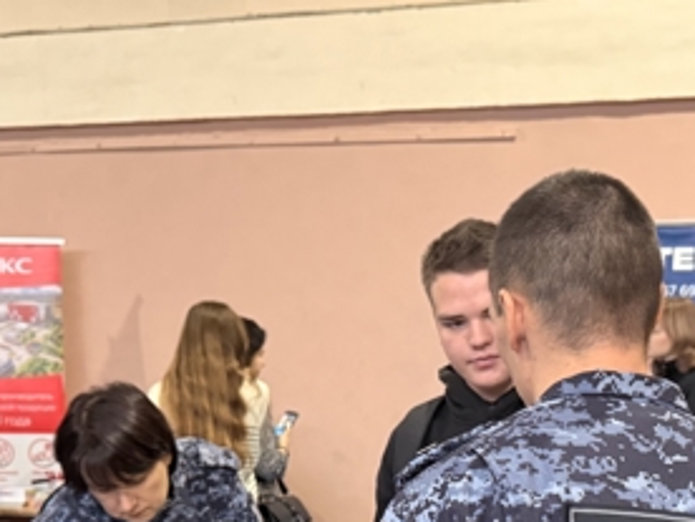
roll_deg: -1.3
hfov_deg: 33.1
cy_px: 519
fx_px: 1164
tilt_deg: -7.7
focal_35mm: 58
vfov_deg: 24.1
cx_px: 439
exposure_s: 1/50
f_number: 1.78
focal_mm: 6.76
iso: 500
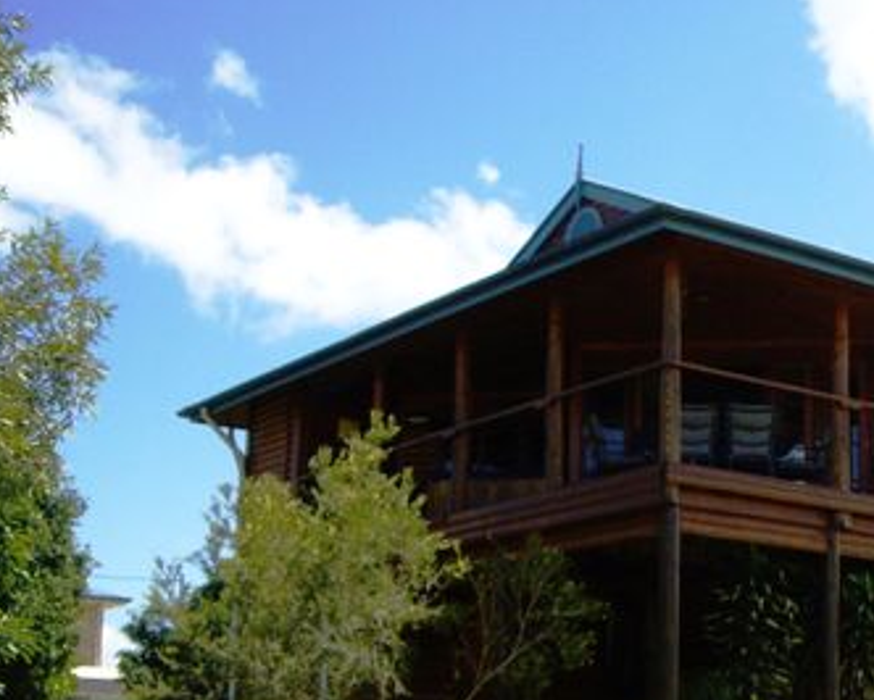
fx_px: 1734
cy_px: 563
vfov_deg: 22.5
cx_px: 782
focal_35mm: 67
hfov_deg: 27.3
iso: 100
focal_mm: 6.2
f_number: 4.3
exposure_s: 1/640
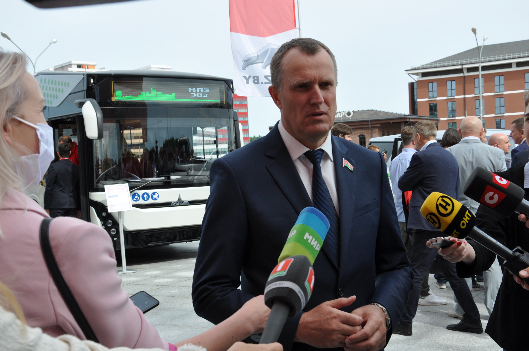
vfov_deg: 25.7
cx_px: 264
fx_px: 771
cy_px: 176
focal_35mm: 52
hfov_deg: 37.9
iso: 250
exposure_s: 1/250
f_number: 10
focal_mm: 35
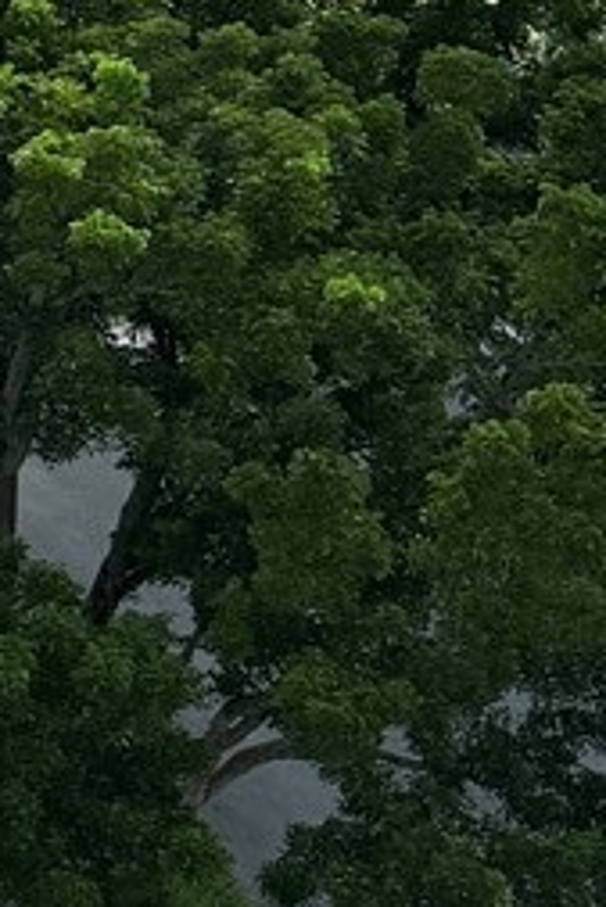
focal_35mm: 158
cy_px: 57
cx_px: -1201
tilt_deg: -26.5
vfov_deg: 12.9
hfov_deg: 7.6
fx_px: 3984
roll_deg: -6.9
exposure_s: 1/1524
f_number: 1.78
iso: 80
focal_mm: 6.76
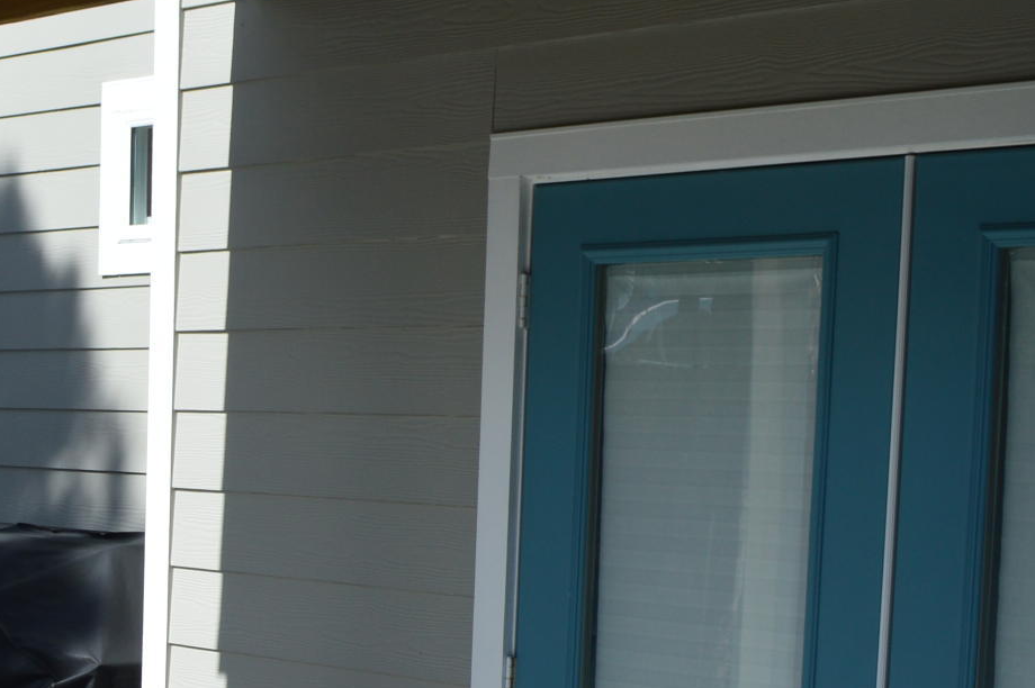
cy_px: 807
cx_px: -64
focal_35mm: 88
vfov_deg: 15.0
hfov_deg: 22.0
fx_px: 2528
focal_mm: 18
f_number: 8
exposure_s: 1/250
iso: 100
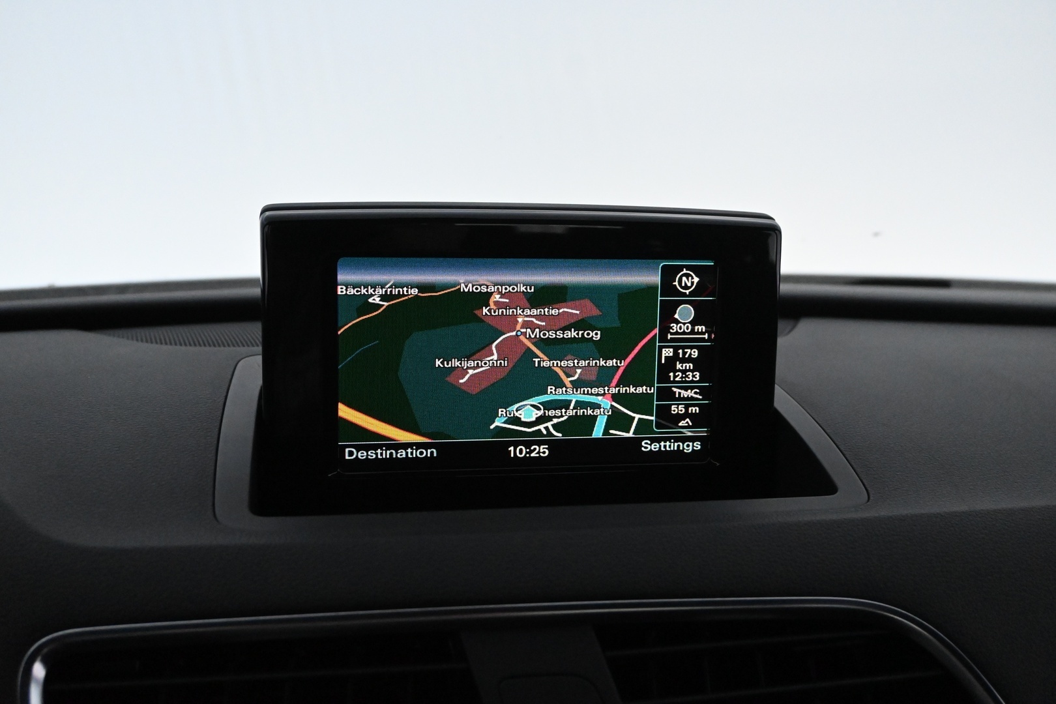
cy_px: 352
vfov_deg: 38.4
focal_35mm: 34
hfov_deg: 55.1
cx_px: 528
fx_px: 1012
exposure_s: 1/200
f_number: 4.5
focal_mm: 23
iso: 6400
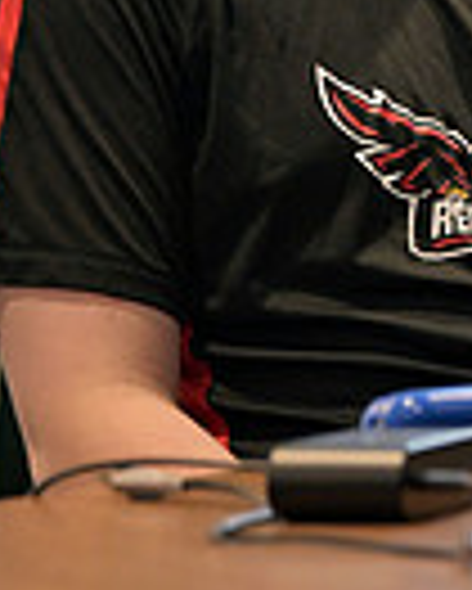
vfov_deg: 6.6
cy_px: -2
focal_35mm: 290
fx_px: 5058
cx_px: 1209
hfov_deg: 5.2
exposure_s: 1/250
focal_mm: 70
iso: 1600
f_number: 2.8
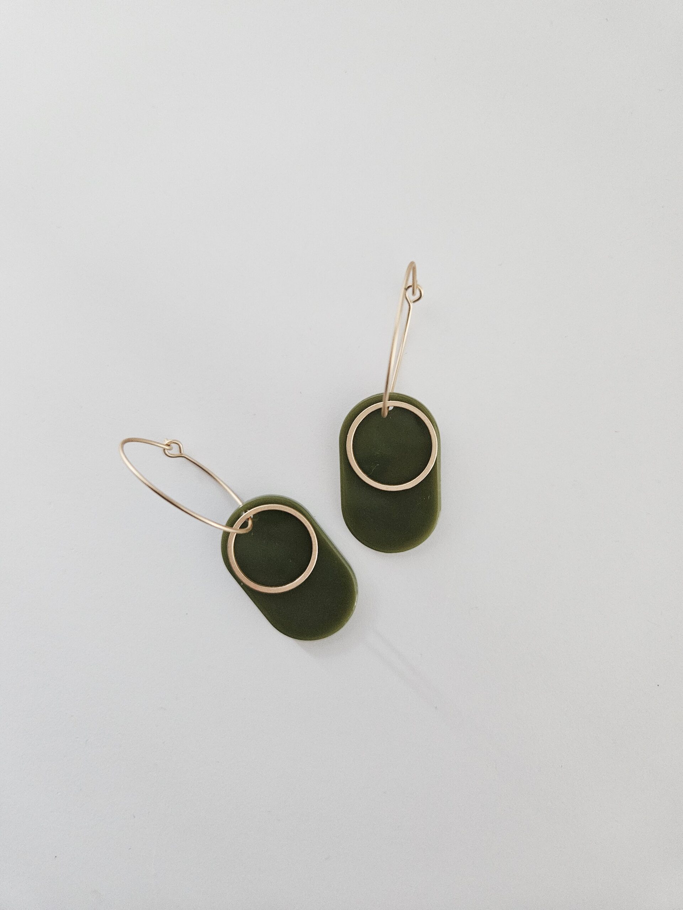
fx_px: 605
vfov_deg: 73.9
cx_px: 342
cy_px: 455
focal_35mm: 23
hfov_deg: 58.9
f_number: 1.8
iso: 800
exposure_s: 1/50
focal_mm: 5.4
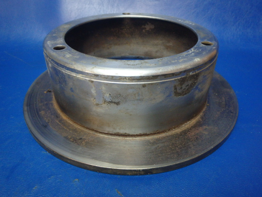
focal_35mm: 28
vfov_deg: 49.7
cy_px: 98
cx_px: 131
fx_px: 212
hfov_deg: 63.4
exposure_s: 1/30
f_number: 3.9
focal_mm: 5
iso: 500
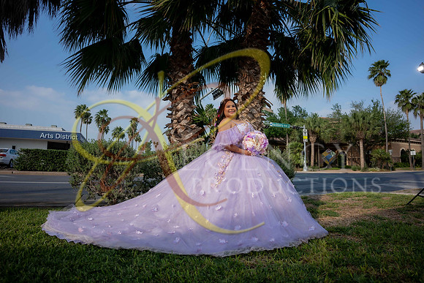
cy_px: 142
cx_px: 212
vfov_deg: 62.0
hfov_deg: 84.0
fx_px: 236
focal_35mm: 20
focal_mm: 20
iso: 125
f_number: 2.8
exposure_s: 1/1600
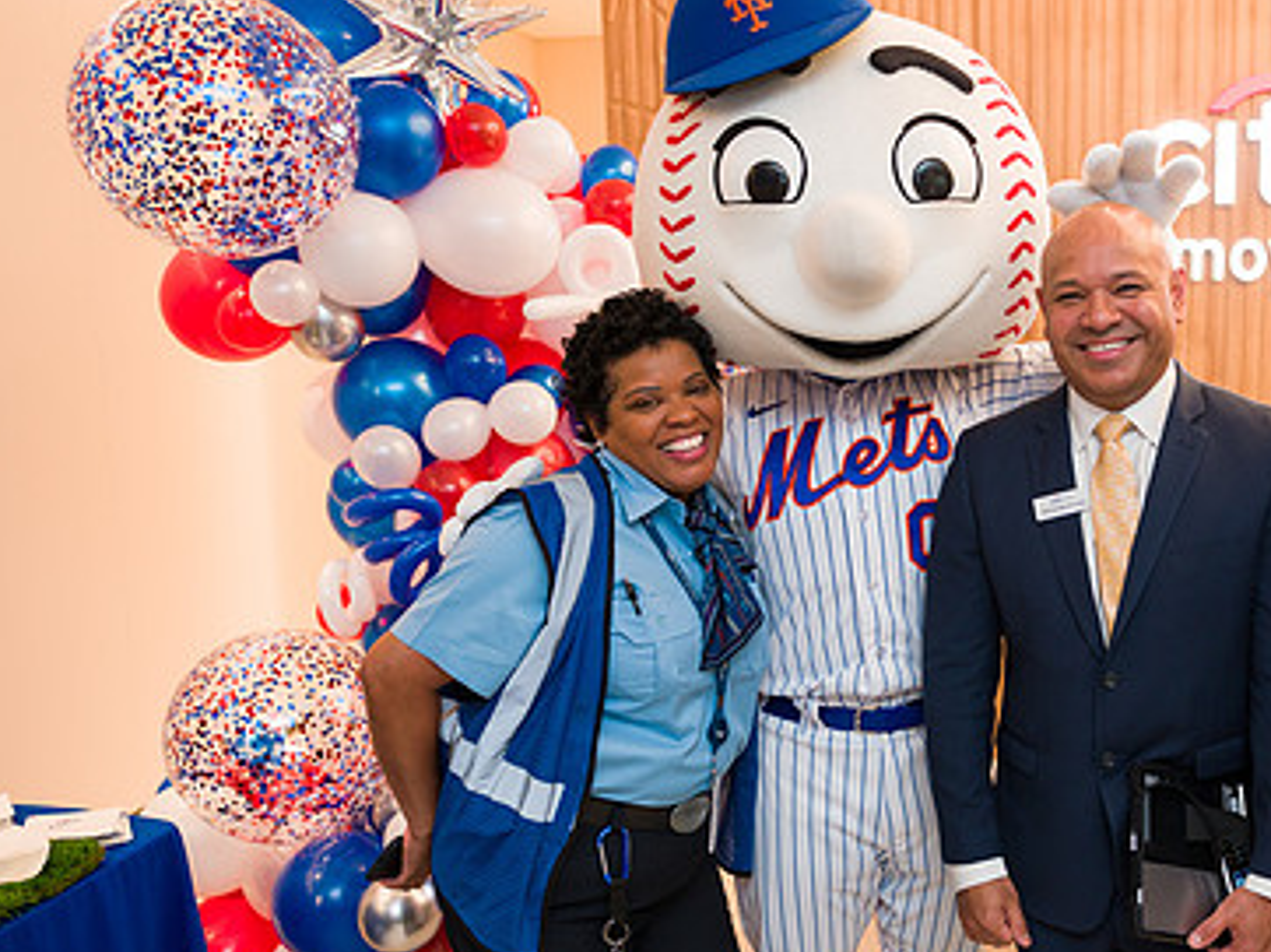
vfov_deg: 38.6
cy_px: 530
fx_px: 1358
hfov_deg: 48.6
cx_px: 920
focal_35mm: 37
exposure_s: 1/200
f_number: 4
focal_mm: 24
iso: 400
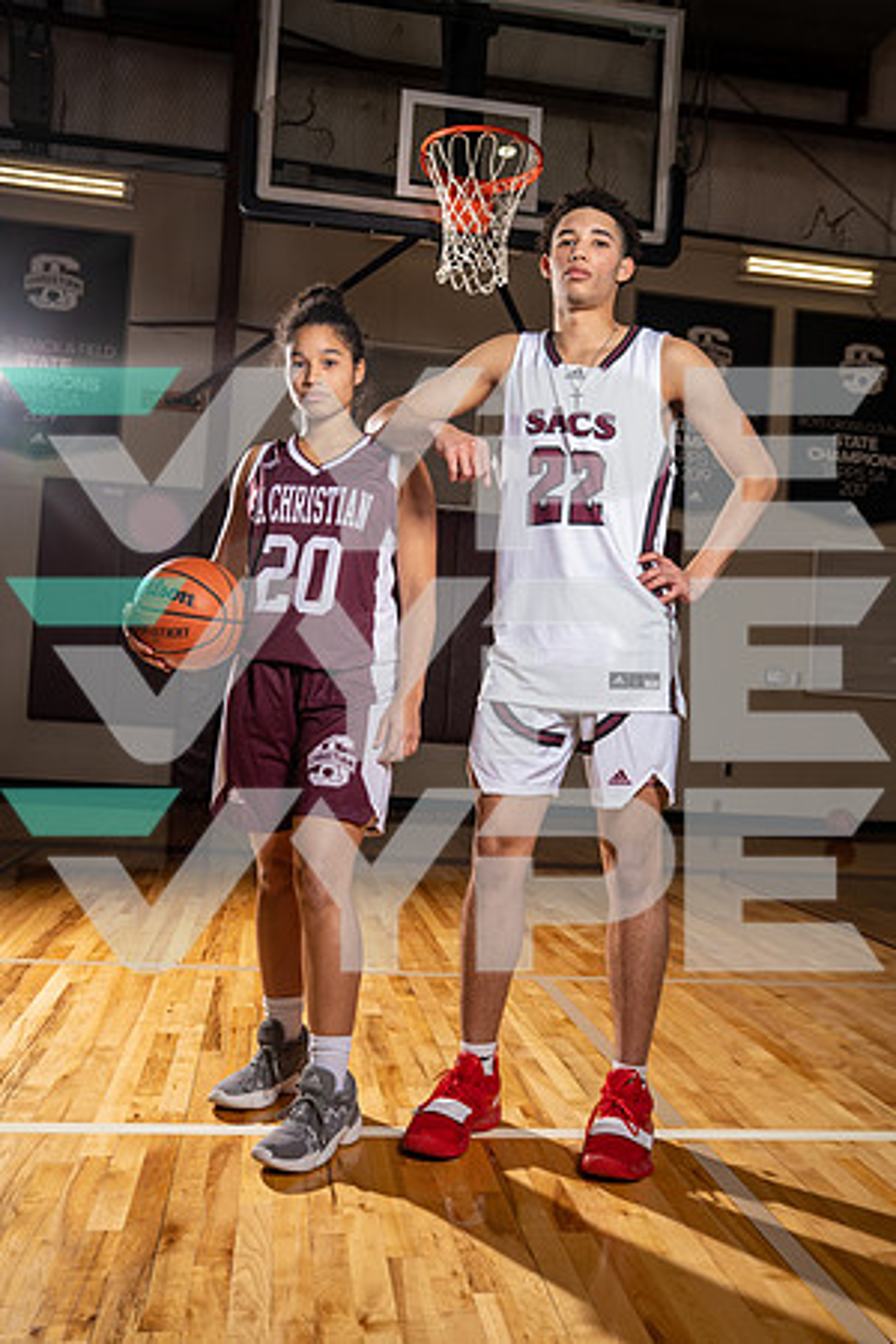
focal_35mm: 32
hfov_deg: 41.1
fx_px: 1195
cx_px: 448
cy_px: 672
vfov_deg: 58.7
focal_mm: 32
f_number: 5.6
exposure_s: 1/250
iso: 160
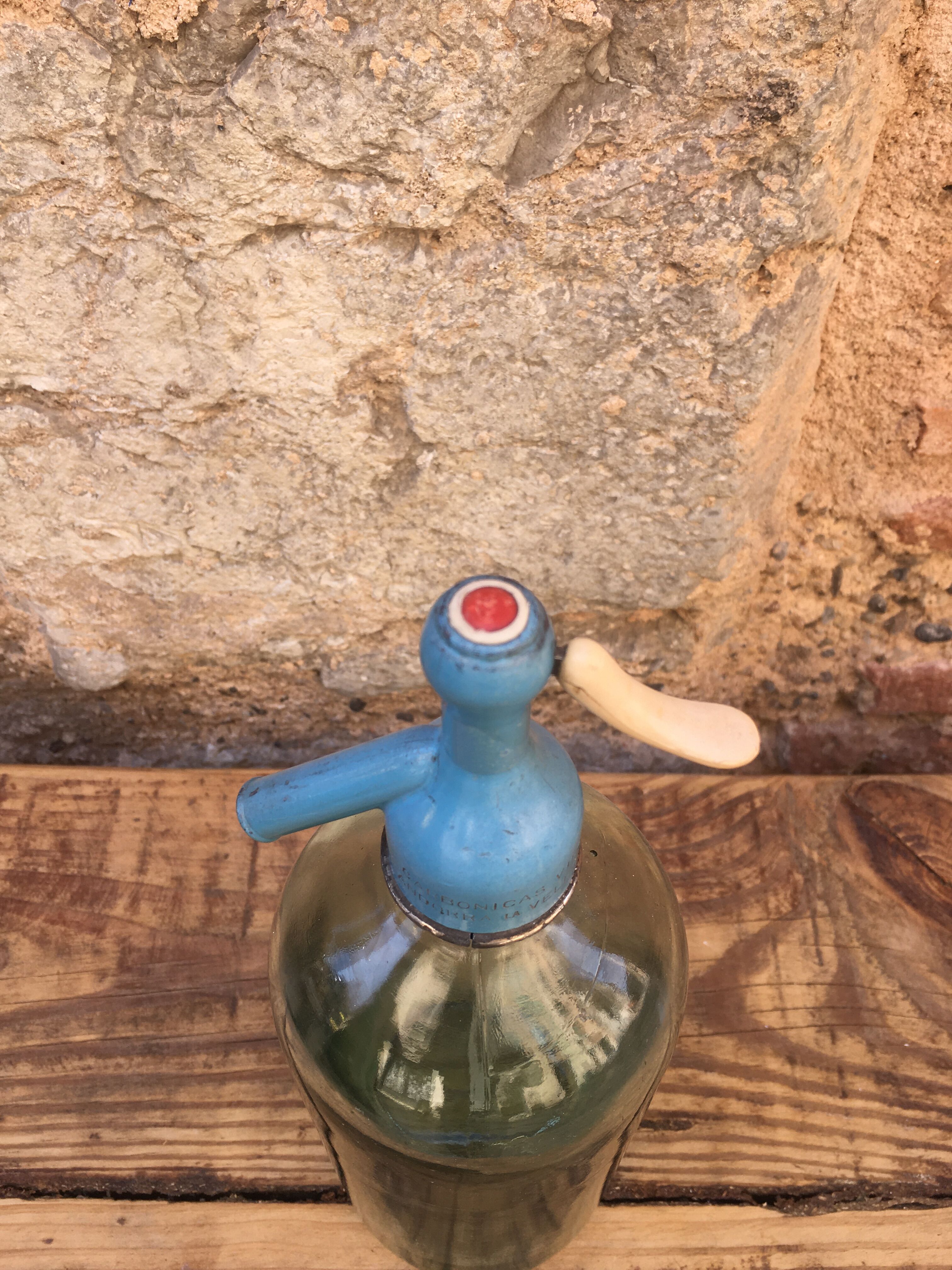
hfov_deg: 48.2
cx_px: 476
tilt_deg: -49.8
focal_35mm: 29
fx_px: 1063
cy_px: 635
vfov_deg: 61.7
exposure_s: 1/153
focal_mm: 4.15
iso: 25
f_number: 2.2
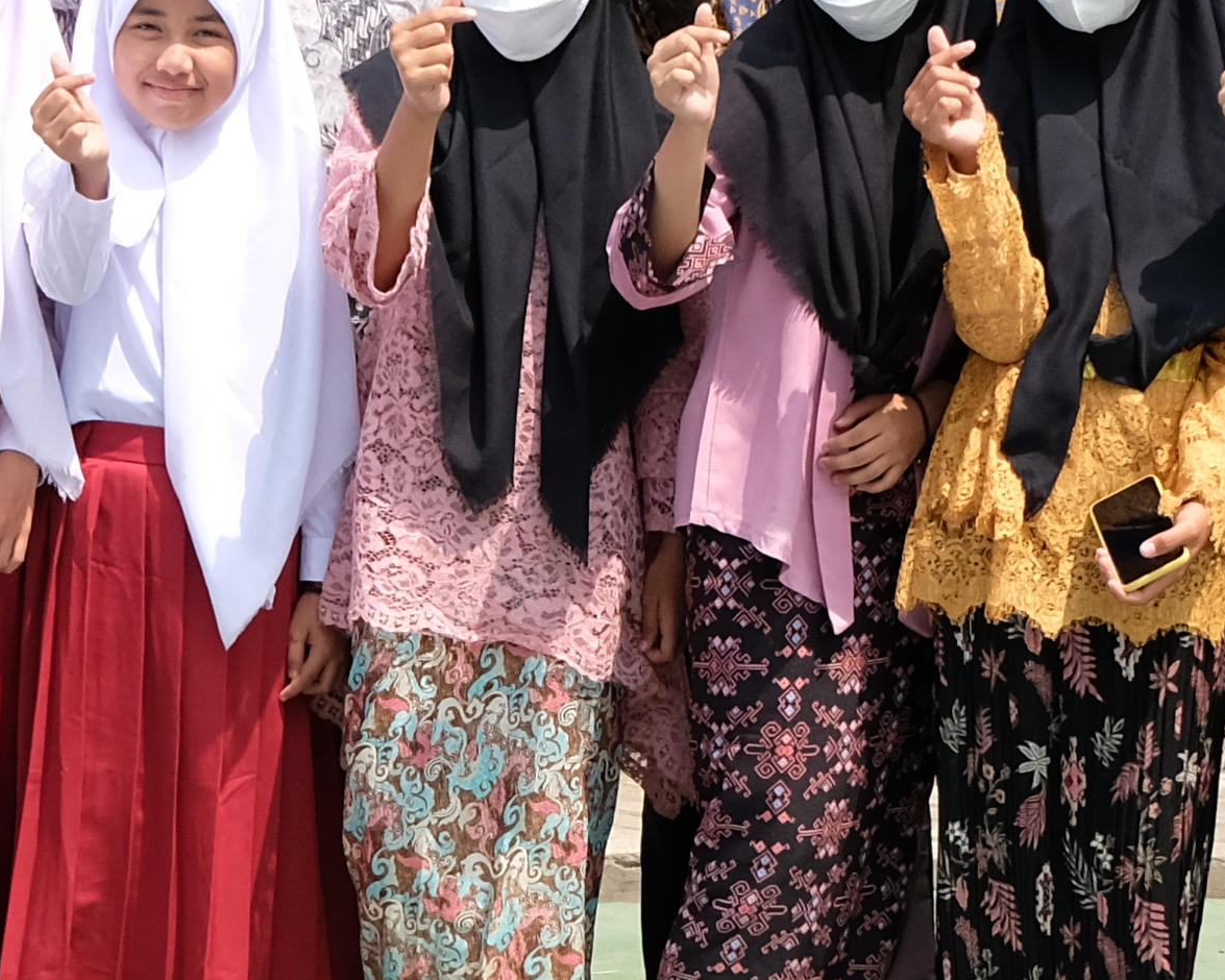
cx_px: 582
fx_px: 5039
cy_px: 540
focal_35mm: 139
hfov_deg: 13.9
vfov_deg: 11.1
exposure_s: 1/4000
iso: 500
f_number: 3.2
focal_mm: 19.6
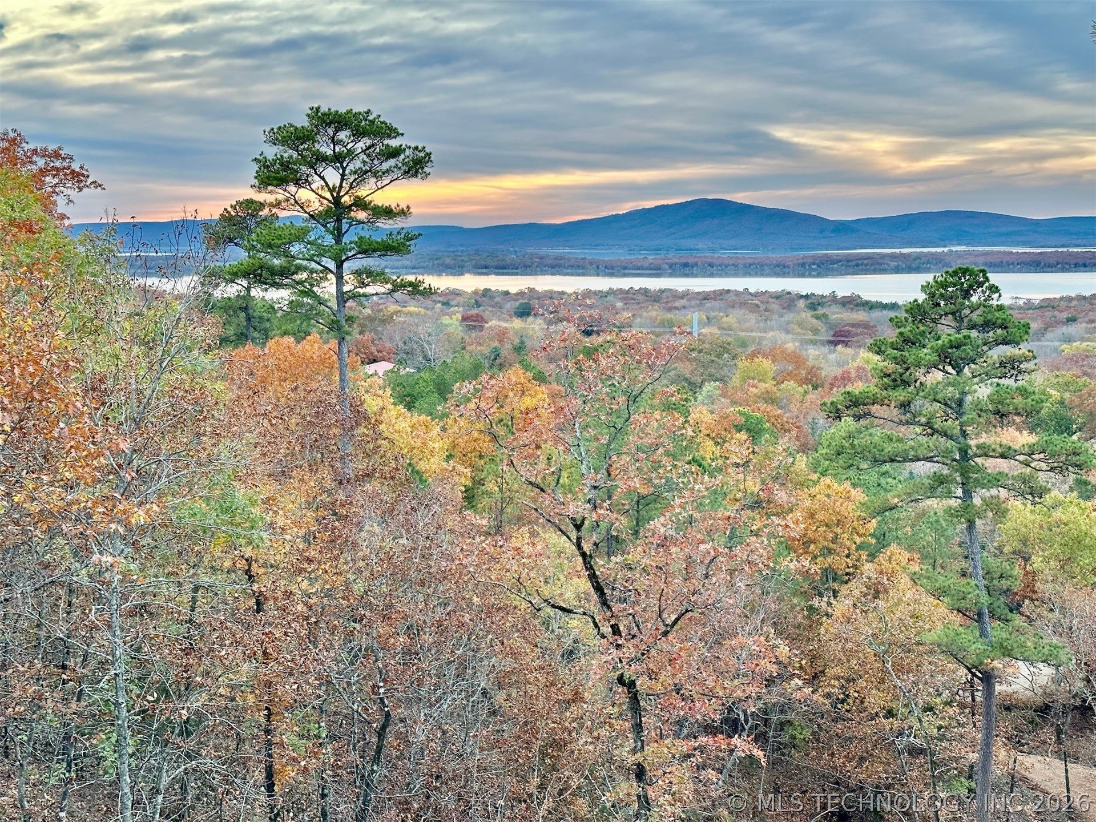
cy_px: 411
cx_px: 548
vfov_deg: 30.3
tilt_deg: -7.1
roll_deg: +0.4
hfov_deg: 39.7
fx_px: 1520
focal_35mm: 48
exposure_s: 1/105
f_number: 1.78
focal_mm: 6.86
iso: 80
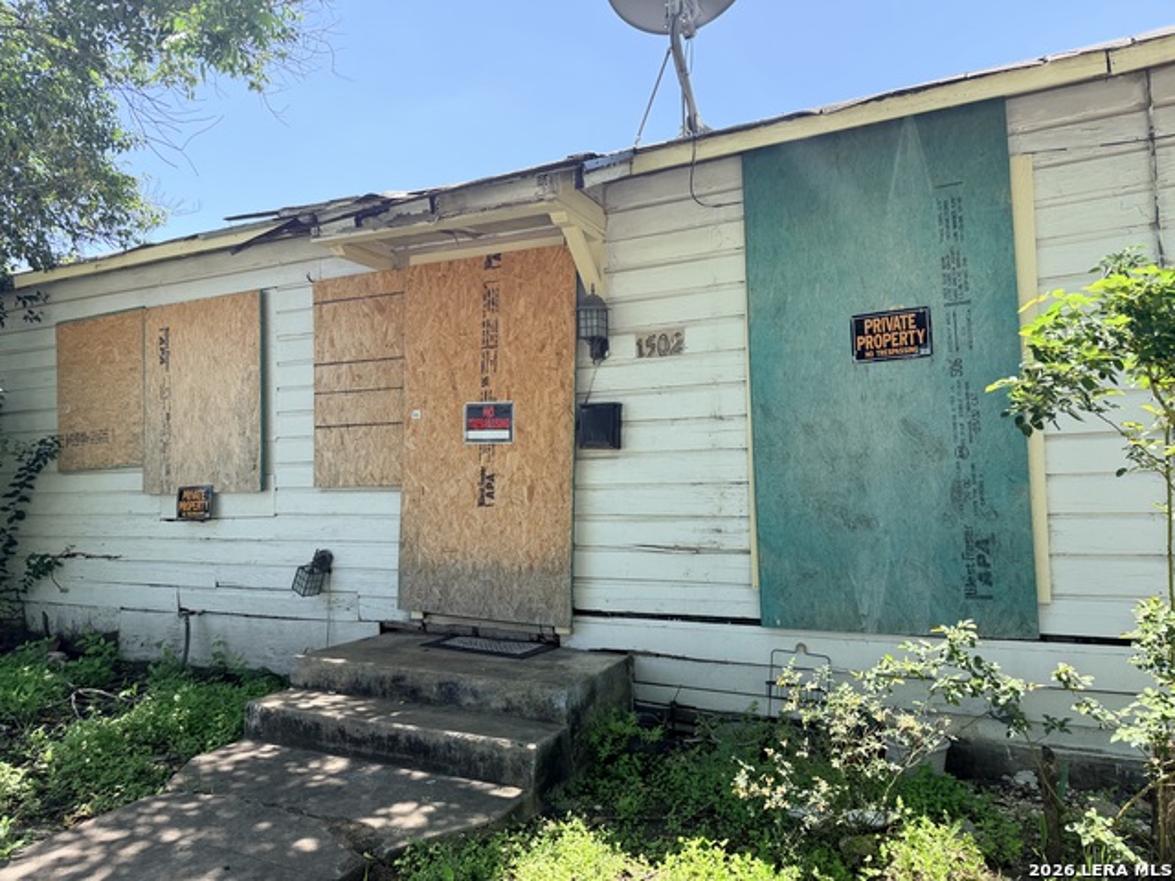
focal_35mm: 24
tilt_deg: +1.7
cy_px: 440
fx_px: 815
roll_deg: +1.5
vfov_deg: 56.8
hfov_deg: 71.6
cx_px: 588
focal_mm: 6.76
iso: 100
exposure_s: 1/1250
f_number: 1.78
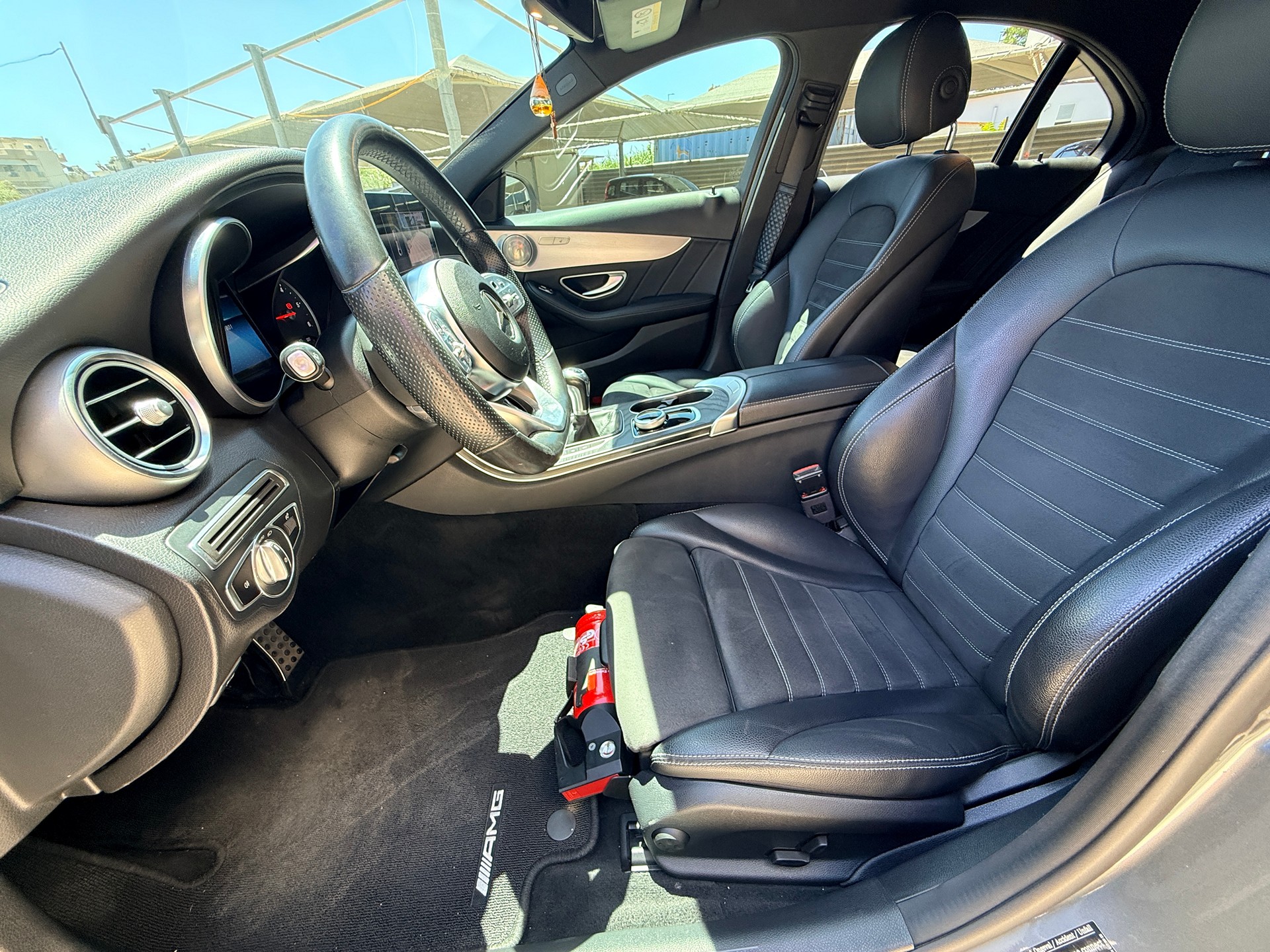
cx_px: 635
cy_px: 476
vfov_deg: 85.7
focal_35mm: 14
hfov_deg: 102.1
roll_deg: +3.0
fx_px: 514
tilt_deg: -27.6
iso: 200
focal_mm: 2.22
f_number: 2.2
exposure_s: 1/99
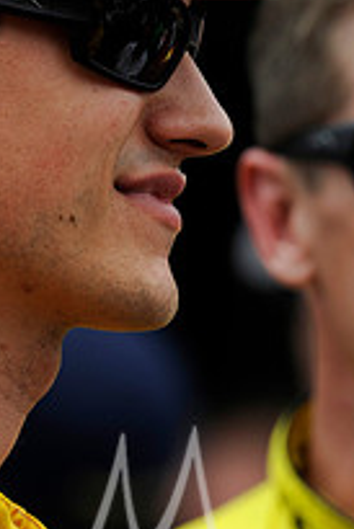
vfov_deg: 2.3
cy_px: 250
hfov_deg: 1.6
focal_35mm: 880
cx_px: 17
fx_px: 12957
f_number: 6.3
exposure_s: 1/1000
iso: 400
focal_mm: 400
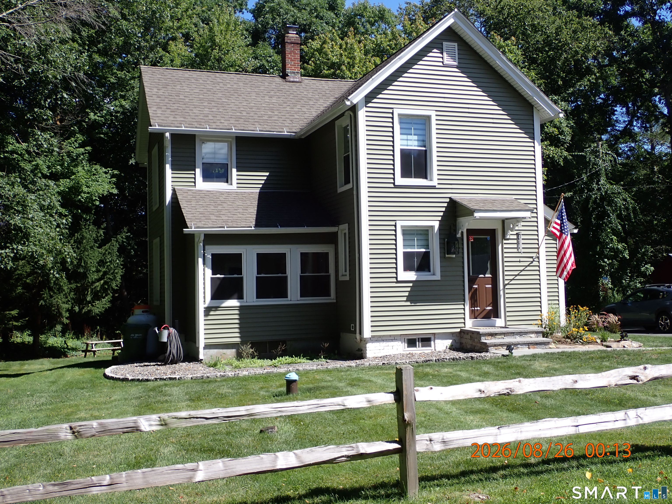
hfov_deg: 45.8
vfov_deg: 35.1
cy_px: 252
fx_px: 796
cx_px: 336
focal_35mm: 41
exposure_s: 1/500
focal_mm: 7.31
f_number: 4
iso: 100
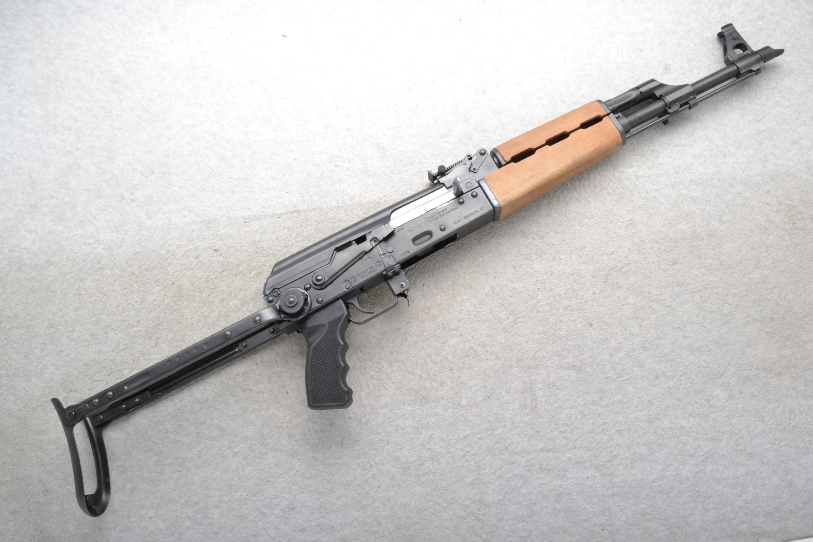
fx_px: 610
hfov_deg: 67.4
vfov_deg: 47.9
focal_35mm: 27
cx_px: 406
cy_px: 271
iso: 3200
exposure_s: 1/160
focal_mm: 18
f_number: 20
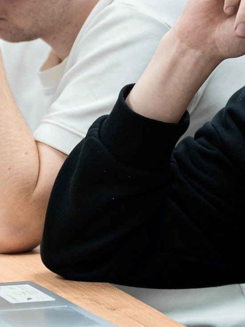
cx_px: 218
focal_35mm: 181
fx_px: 1708
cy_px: -10
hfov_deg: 8.2
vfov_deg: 10.8
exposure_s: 1/125
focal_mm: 40.2
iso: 640
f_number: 2.8
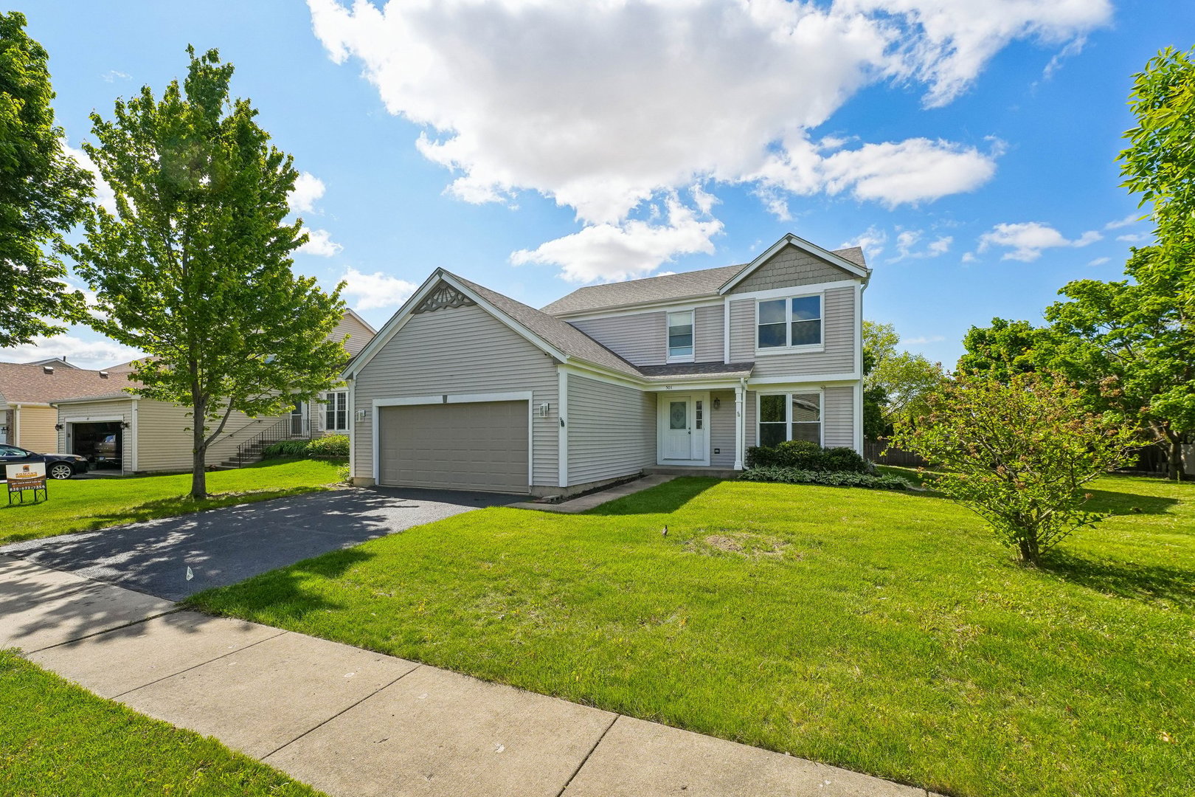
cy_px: 398
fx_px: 465
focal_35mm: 14
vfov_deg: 81.2
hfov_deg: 104.3
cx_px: 598
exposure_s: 1/1250
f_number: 8
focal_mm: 14
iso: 400
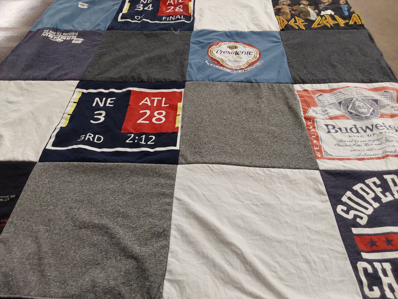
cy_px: 150
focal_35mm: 28
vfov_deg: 49.7
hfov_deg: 63.4
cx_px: 199
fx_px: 322
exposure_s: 1/60
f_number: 1.9
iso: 100
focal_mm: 2.91
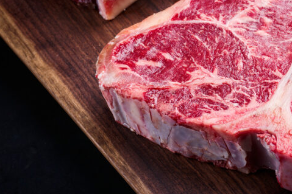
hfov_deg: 18.7
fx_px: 868
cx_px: 285
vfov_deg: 12.8
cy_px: 50
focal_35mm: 107
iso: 100
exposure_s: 1/200
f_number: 9
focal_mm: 50
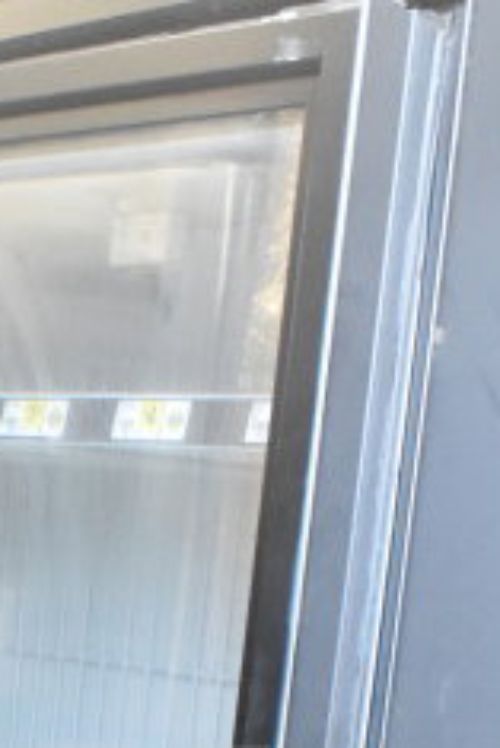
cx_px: -19
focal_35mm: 105
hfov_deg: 12.9
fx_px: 2184
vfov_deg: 18.0
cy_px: 998
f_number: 6.3
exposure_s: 1/160
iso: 6400
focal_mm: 18
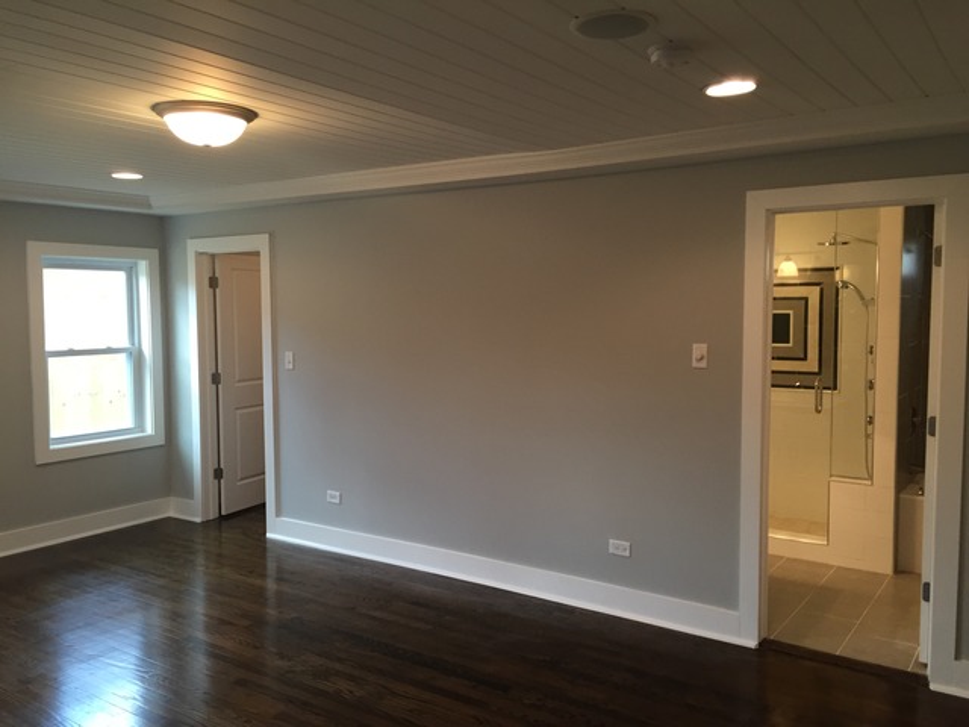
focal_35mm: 29
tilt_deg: -3.4
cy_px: 364
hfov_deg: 61.7
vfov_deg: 48.2
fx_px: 812
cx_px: 484
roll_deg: +0.4
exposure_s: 1/30
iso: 50
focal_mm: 4.15
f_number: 2.2
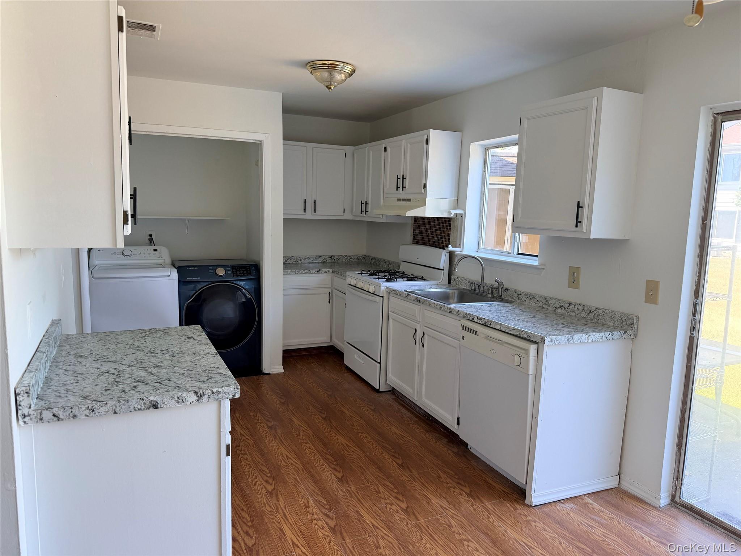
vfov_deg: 56.8
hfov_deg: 71.6
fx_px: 514
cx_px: 370
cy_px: 278
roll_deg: -1.0
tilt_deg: -6.4
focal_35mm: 24
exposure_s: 1/121
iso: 80
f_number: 1.78
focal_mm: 6.76
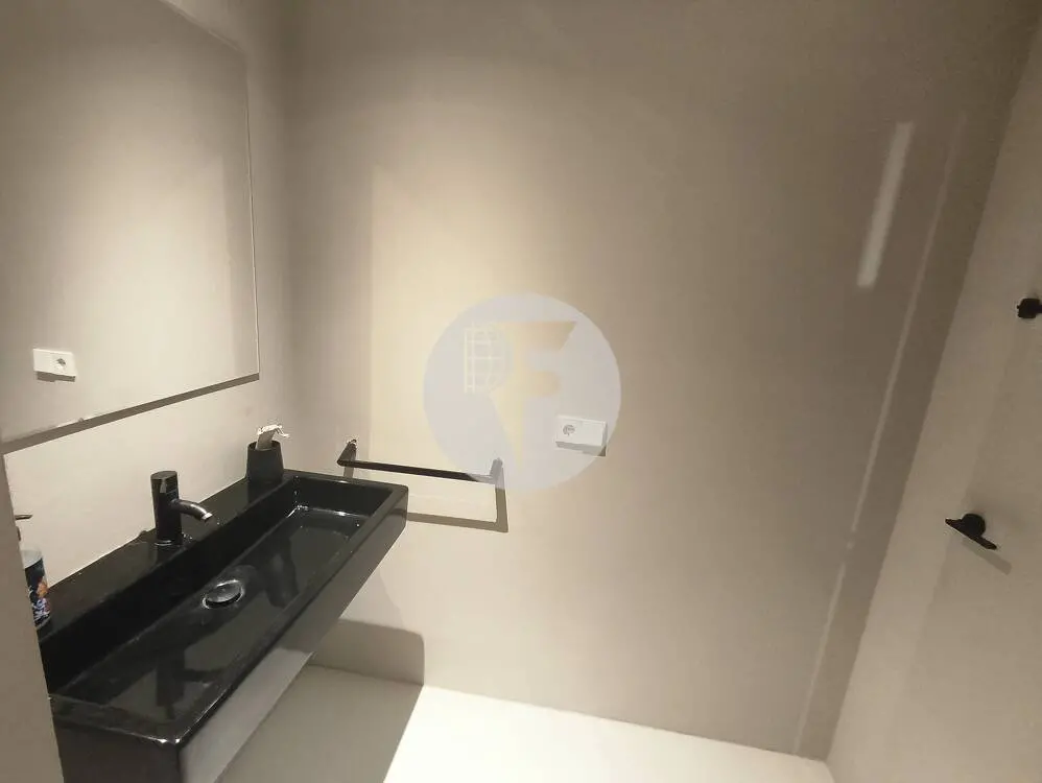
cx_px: 521
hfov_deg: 98.1
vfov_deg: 81.8
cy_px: 392
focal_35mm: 15
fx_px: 452
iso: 400
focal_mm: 1.65
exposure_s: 1/33.3
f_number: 2.2
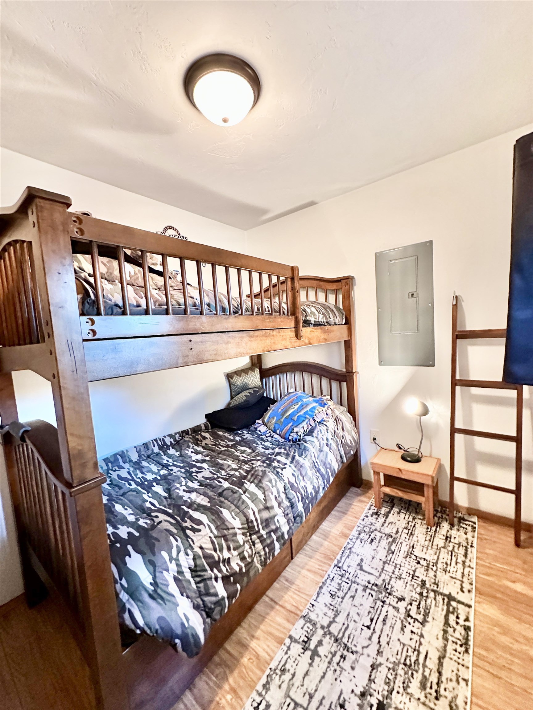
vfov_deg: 102.1
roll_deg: +3.0
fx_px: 287
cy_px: 355
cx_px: 266
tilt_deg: -3.7
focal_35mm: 14
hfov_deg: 85.7
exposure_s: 1/40
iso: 800
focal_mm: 2.22
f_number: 2.2
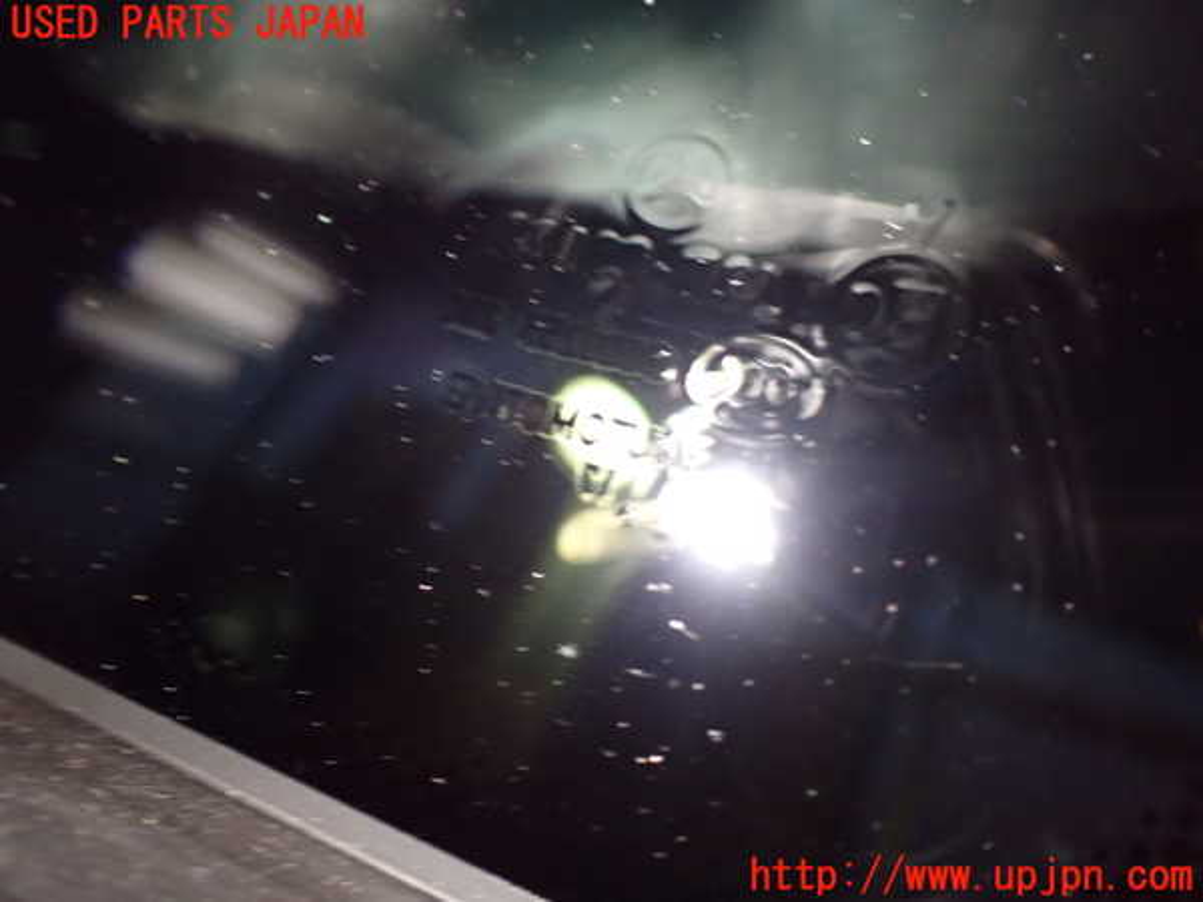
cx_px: 602
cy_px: 451
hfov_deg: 60.0
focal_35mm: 30
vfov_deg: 46.8
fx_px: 1043
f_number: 2.3
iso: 1000
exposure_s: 1/30
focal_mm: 5.4
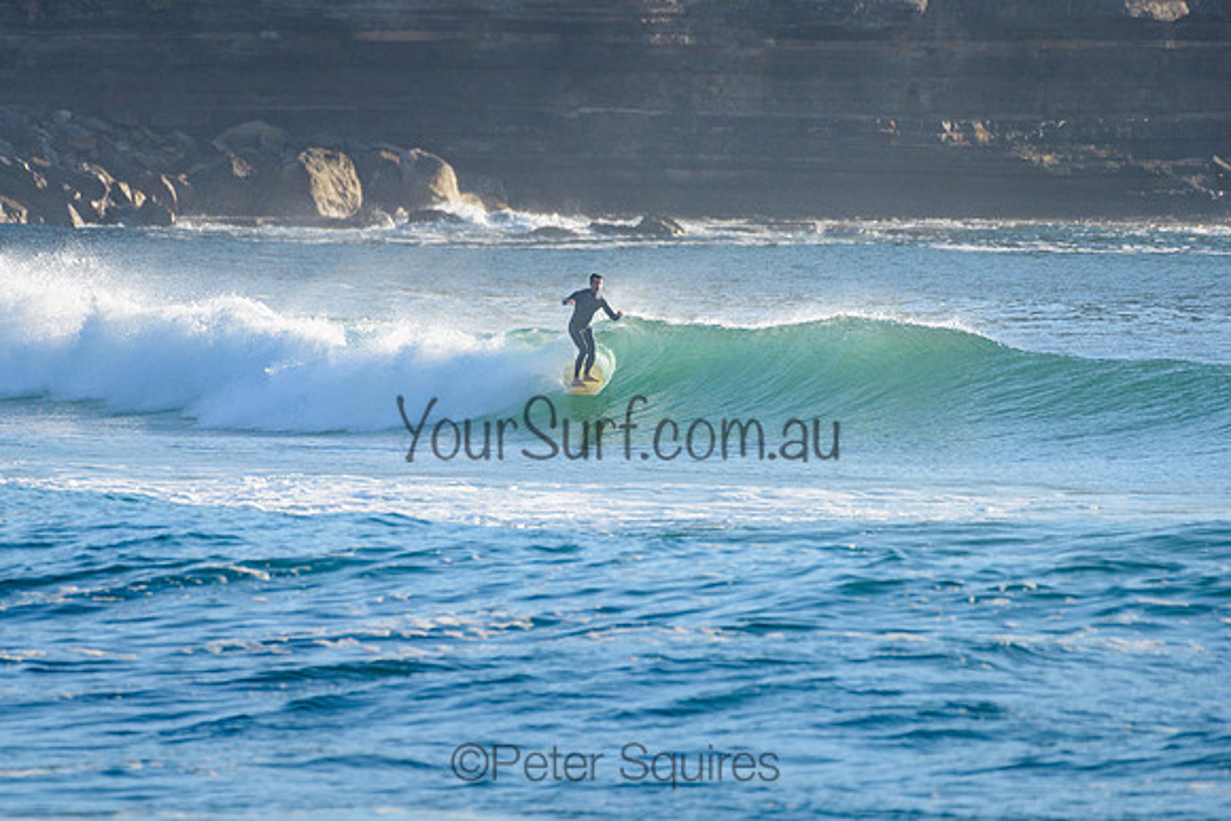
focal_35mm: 613
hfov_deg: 3.4
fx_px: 20957
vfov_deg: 2.2
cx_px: 484
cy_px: 355
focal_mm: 500
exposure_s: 1/2000
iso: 320
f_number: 5.6
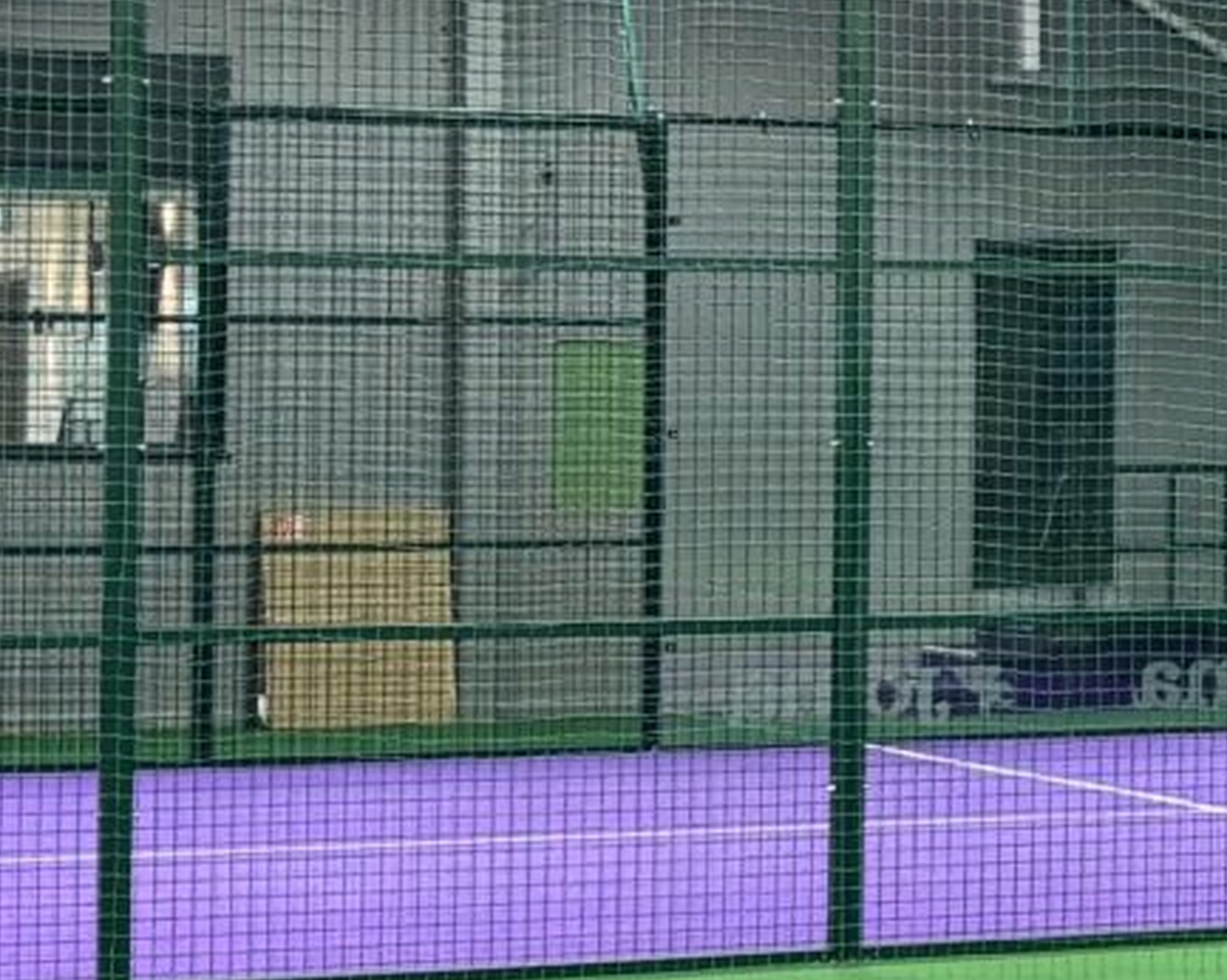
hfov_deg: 11.9
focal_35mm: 150
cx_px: 2151
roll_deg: +0.1
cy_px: 261
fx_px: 5445
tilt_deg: +2.5
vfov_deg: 10.3
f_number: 1.6
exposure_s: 1/50
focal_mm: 5.96
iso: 100
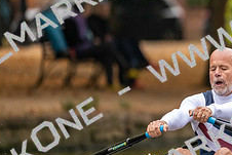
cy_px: 86
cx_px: 274
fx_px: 6610
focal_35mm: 1025
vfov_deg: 1.3
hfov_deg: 2.0
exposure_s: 1/2500
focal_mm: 400
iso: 2200
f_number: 4.5
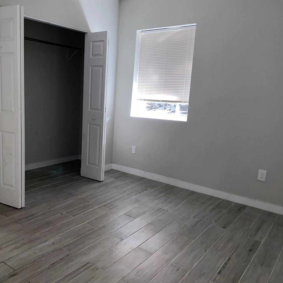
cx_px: 99
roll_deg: -2.2
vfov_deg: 52.5
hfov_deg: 51.7
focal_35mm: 31
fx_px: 287
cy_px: 142
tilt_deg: -9.1
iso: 80
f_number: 1.8
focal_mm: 4.25
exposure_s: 1/10
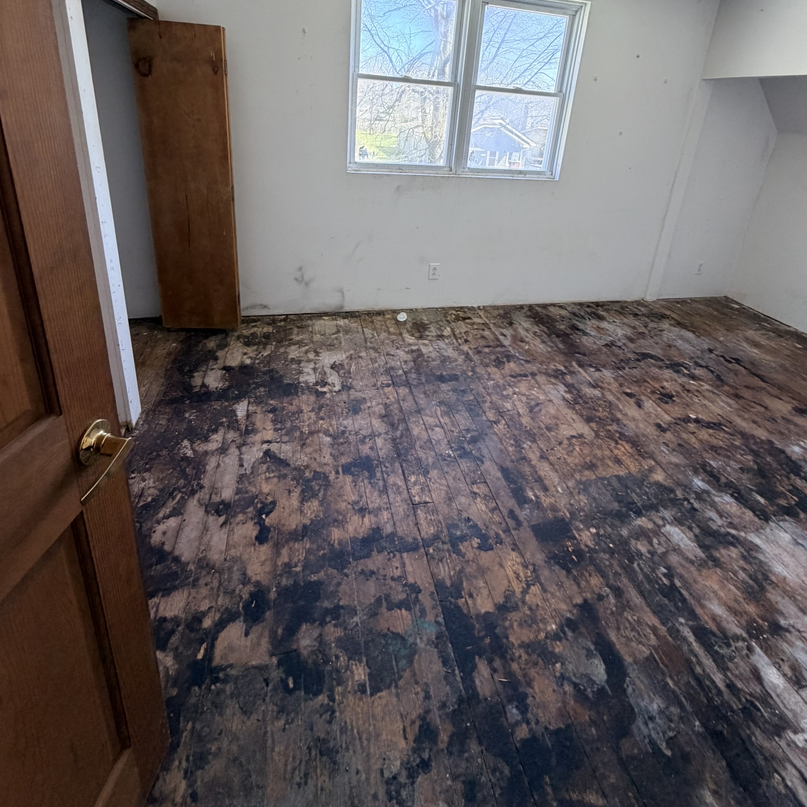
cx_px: 411
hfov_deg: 84.0
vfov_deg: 80.7
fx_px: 448
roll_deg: -4.5
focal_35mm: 17
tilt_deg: -19.5
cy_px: 258
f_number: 2.2
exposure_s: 1/121
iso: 250
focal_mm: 2.22
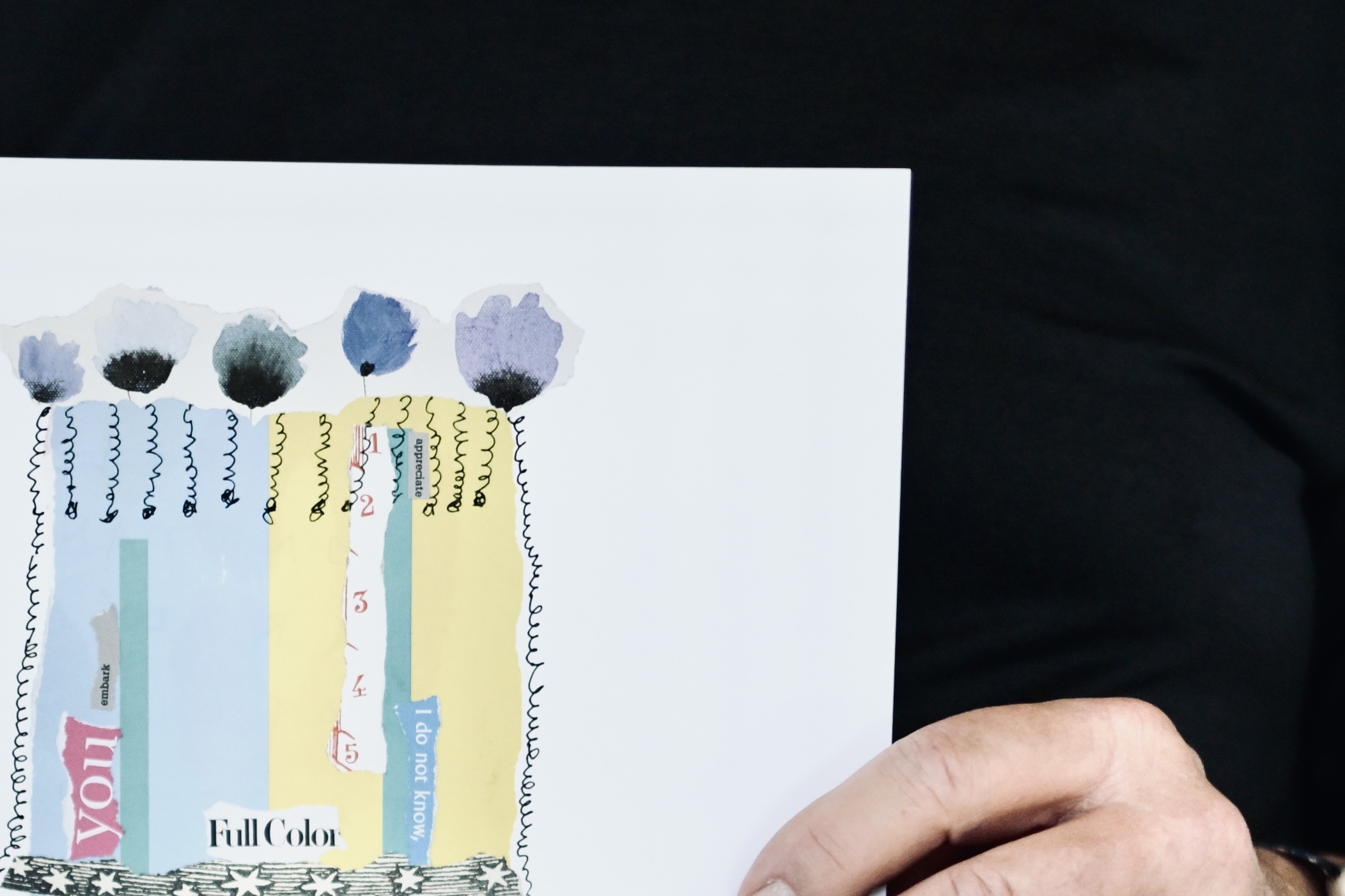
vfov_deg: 11.6
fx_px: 4296
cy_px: 1129
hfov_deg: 17.7
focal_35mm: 115
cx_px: 443
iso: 640
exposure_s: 1/1000
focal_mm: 40
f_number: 2
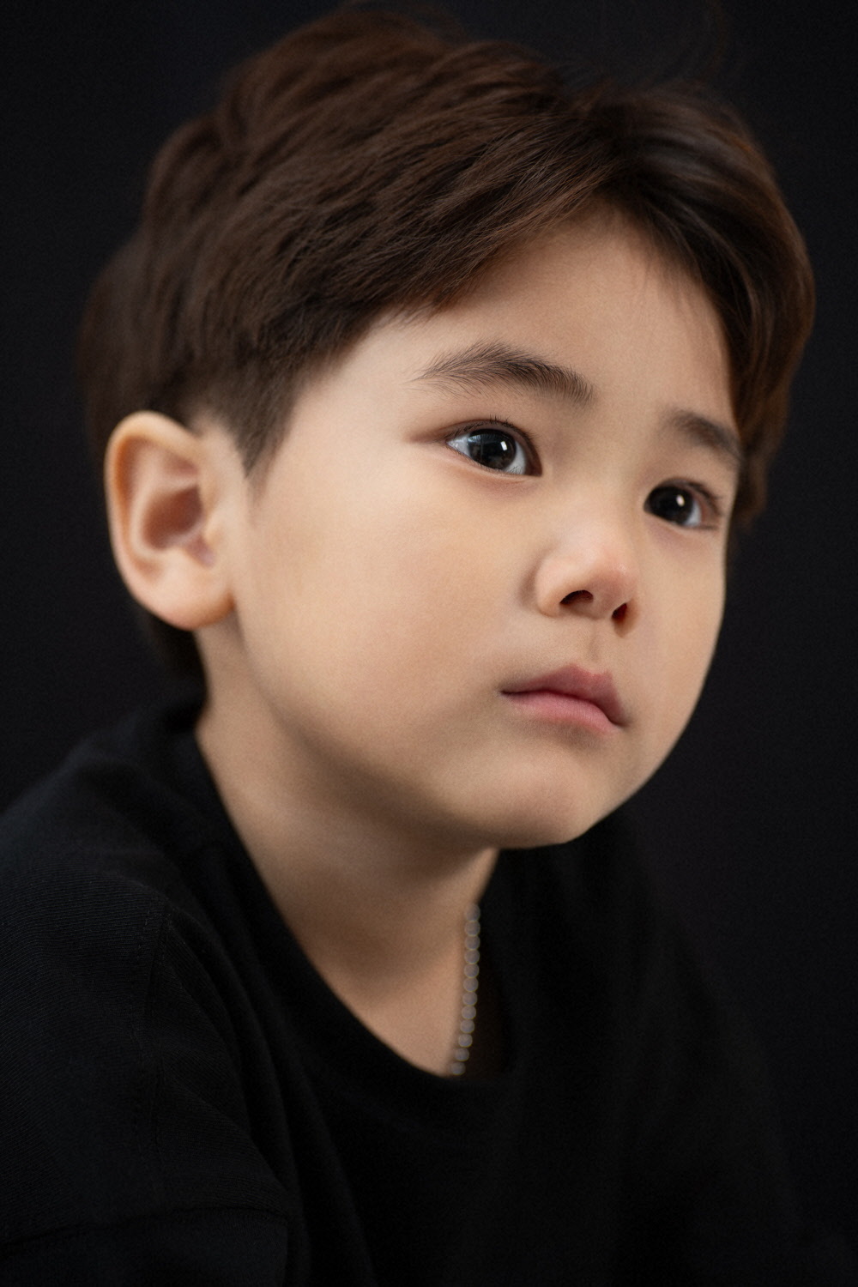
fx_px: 2681
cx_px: 429
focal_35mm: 75
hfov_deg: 18.2
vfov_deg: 27.0
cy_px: 644
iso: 100
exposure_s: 1/125
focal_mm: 75
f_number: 3.5
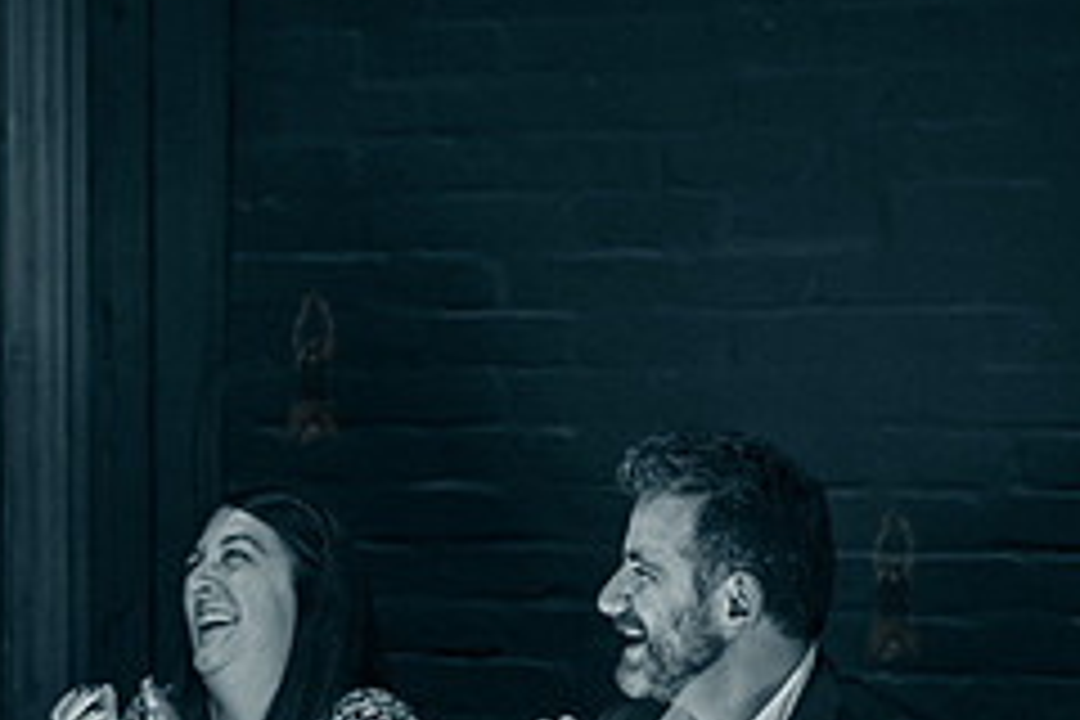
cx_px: 283
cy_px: 861
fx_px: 5520
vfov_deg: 7.4
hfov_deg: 11.2
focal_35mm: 184
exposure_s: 1/160
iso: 16000
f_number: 2.8
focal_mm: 70
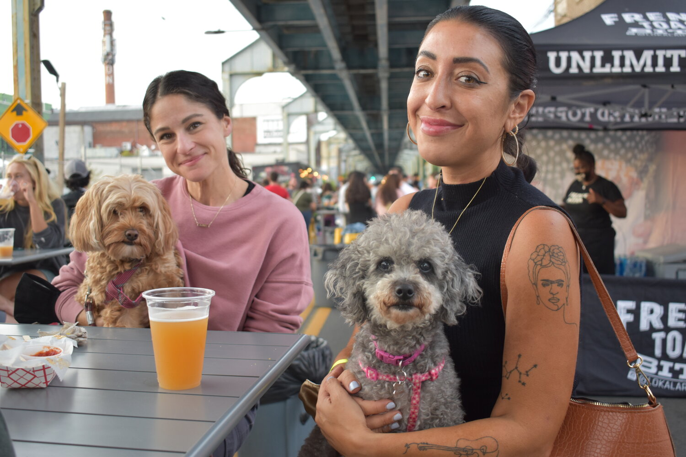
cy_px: 228
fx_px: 743
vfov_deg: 34.2
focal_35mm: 39
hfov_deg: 49.6
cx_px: 343
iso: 400
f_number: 4
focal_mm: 26
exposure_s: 1/40
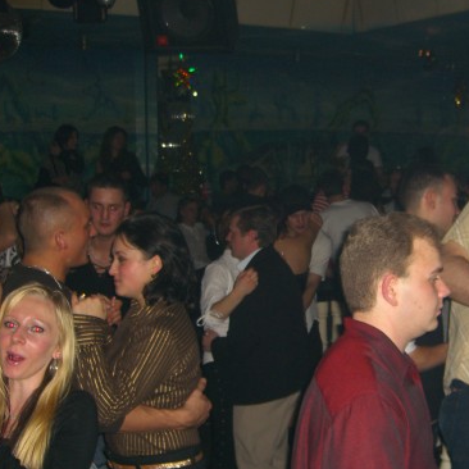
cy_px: 256
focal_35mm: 55
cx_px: 325
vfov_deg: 31.1
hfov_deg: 30.8
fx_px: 843
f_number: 2.8
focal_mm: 7.9
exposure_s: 1/60
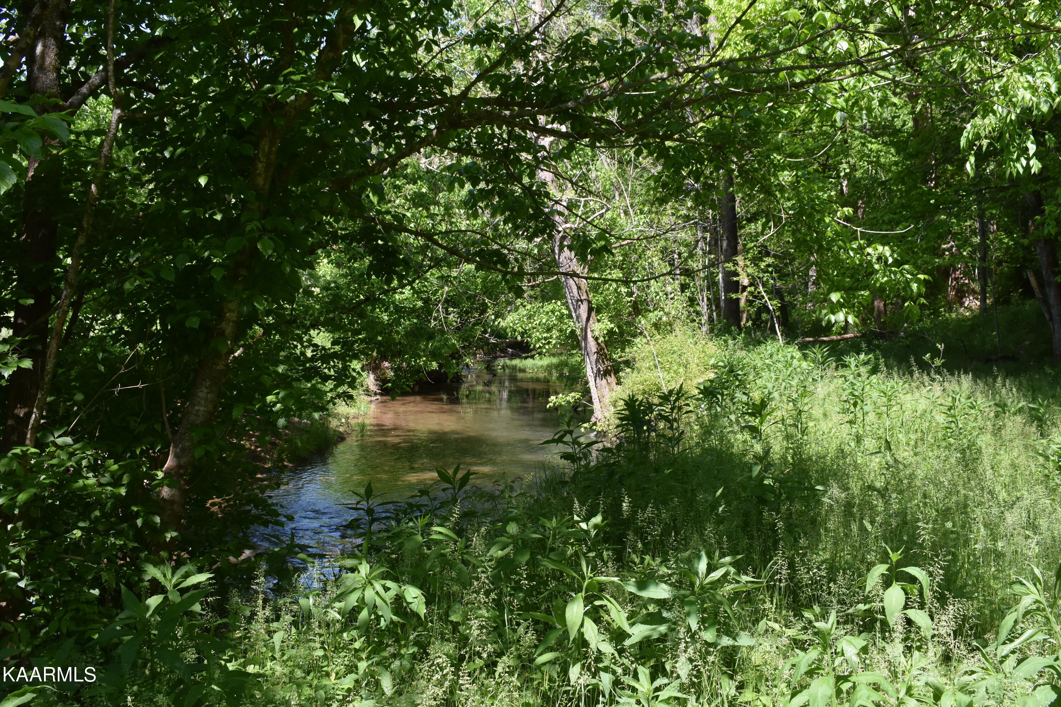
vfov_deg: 34.2
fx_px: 1149
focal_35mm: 39
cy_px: 354
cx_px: 530
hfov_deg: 49.6
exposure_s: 1/500
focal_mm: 26
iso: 640
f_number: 8
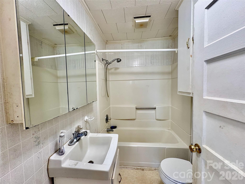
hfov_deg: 102.1
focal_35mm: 14
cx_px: 122
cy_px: 92
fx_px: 99
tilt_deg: -2.5
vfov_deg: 85.7
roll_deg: +2.3
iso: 160
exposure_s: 1/60
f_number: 2.2
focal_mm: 2.22
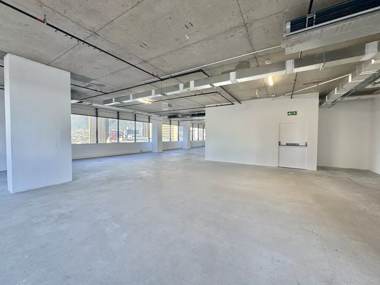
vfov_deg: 85.7
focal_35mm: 14
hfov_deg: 102.1
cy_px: 142
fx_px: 154
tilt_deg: -1.7
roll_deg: -0.8
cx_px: 190
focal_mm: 2.22
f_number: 2.2
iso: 80
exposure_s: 1/99
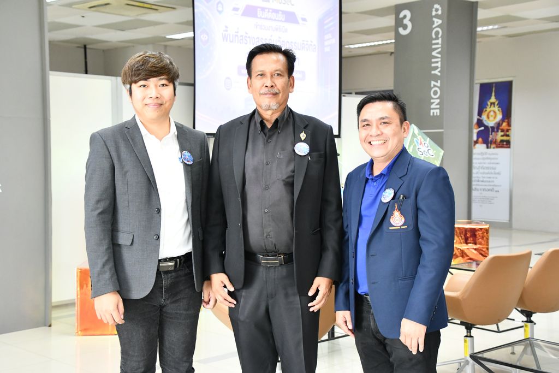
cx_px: 280
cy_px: 186
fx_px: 808
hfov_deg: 38.2
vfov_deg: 26.0
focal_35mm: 52
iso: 2000
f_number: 4.2
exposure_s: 1/125
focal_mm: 35
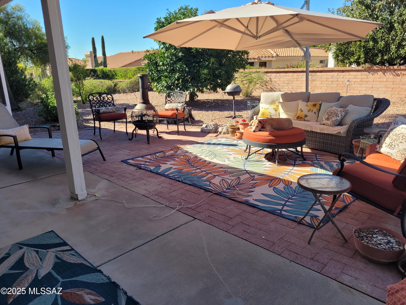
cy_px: 152
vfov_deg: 53.1
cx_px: 203
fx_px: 305
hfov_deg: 67.3
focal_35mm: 26
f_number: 1.8
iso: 40
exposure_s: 1/1050
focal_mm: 5.4
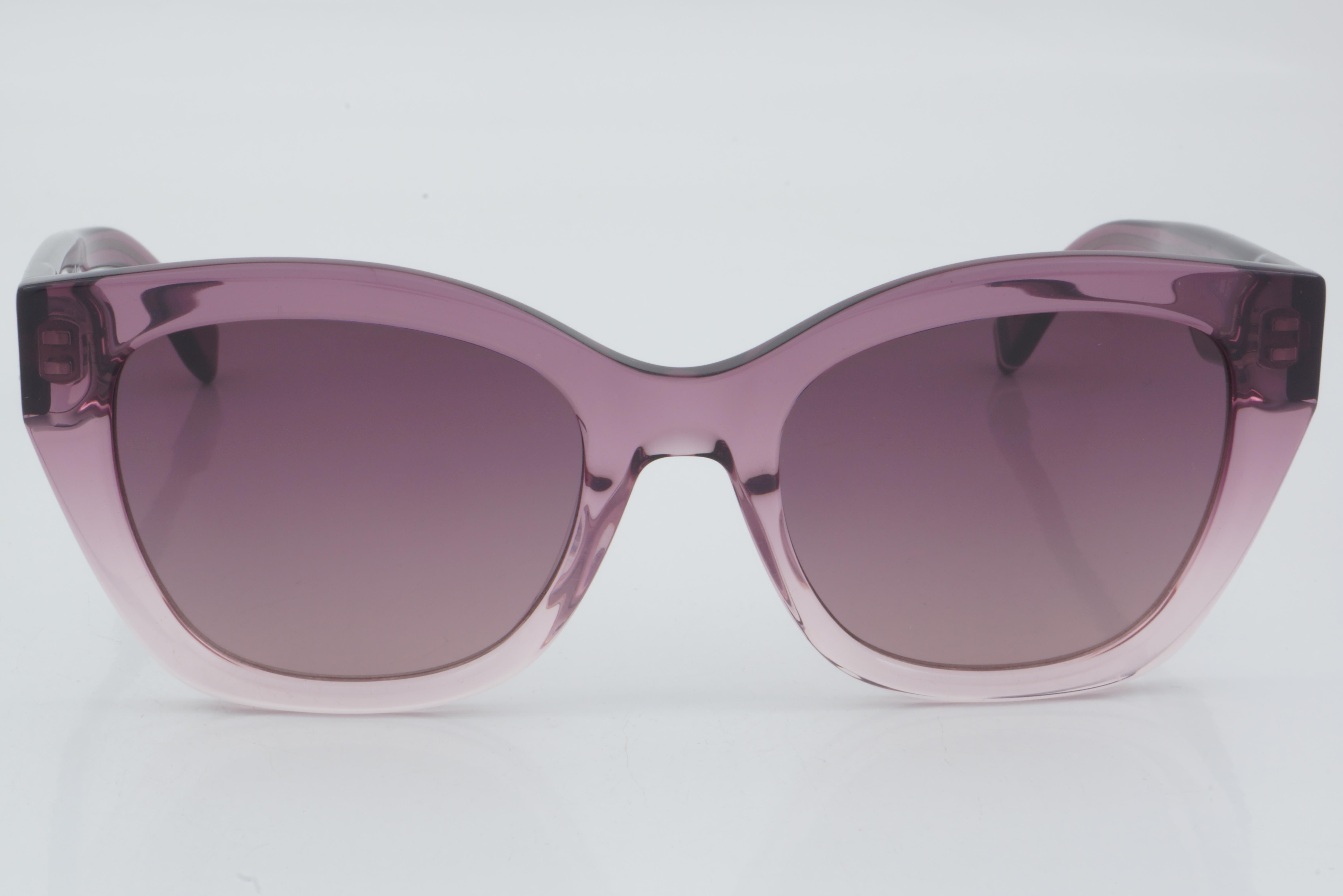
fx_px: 3077
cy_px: 448
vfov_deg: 16.6
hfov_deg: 24.6
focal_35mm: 82
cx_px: 672
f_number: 32
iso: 100
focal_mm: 55
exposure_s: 1/3
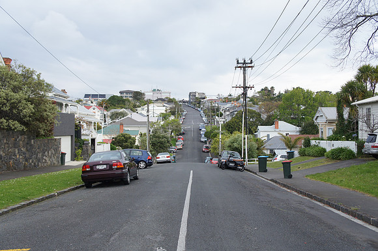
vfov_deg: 36.8
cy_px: 126
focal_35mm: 36
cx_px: 189
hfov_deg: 53.2
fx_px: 377
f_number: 4.5
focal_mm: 24
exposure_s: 1/250
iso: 200
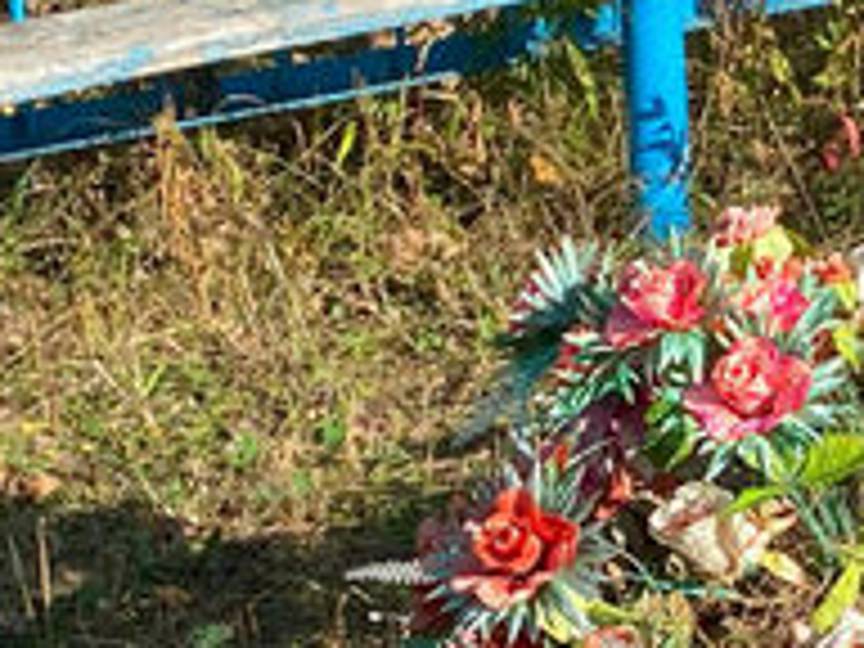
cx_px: 940
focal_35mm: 139
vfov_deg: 10.6
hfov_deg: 13.9
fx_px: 3469
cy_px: 482
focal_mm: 4.25
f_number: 1.8
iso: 32
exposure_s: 1/1114
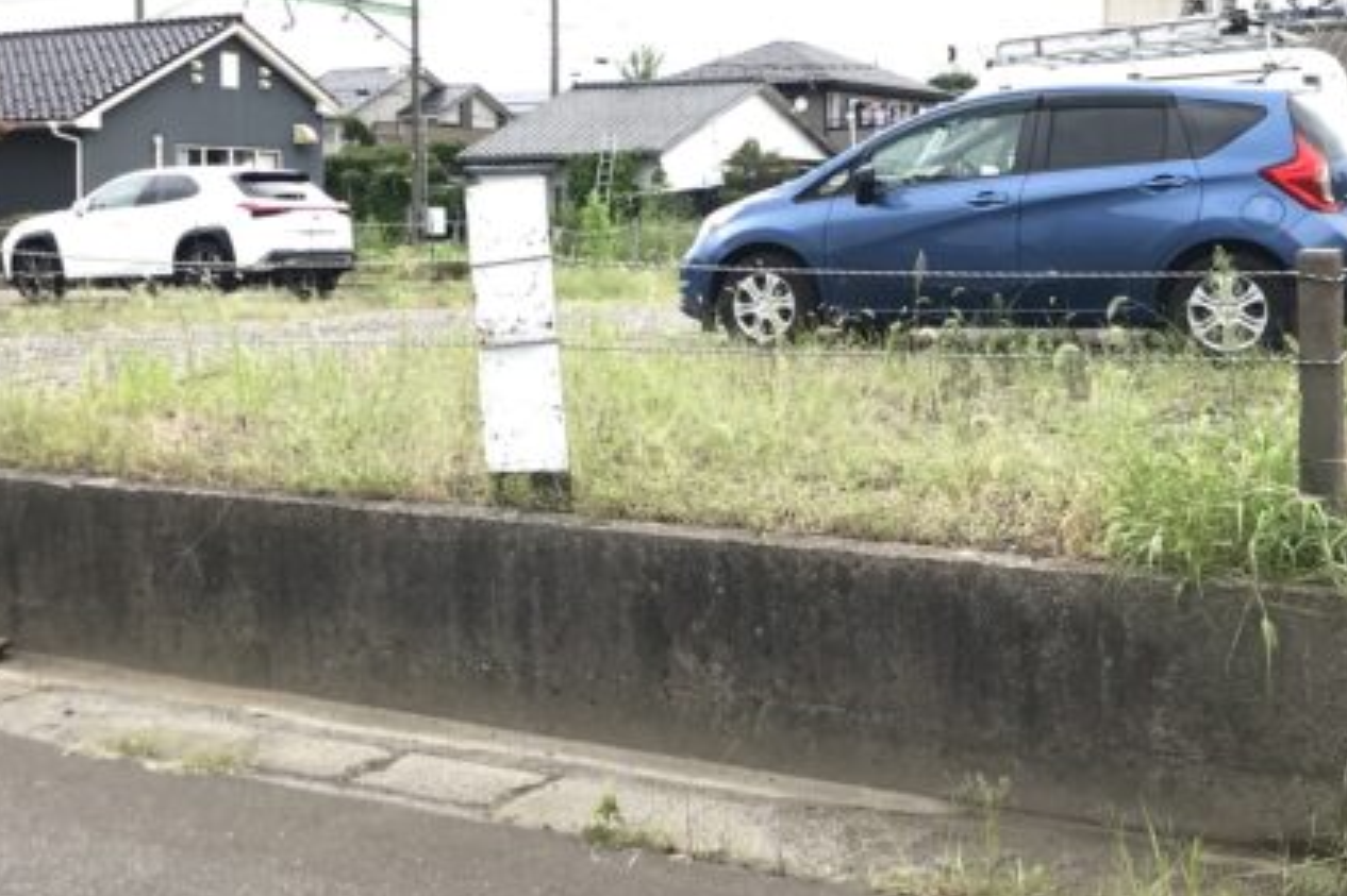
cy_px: 297
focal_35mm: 53
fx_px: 1982
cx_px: 591
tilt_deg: +2.6
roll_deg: -0.5
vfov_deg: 25.4
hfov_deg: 37.5
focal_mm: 3.99
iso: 20
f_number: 1.8
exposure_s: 1/153
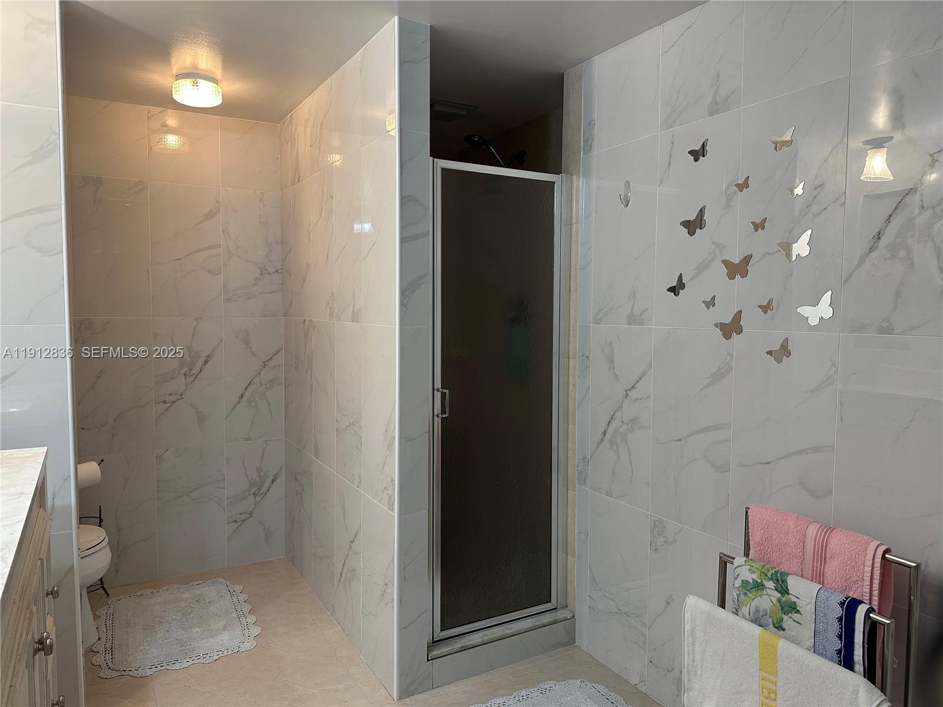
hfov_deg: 71.6
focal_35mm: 24
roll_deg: -0.7
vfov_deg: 56.8
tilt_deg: -5.2
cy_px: 354
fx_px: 654
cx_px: 472
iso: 160
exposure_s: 1/60
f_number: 1.78
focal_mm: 6.86
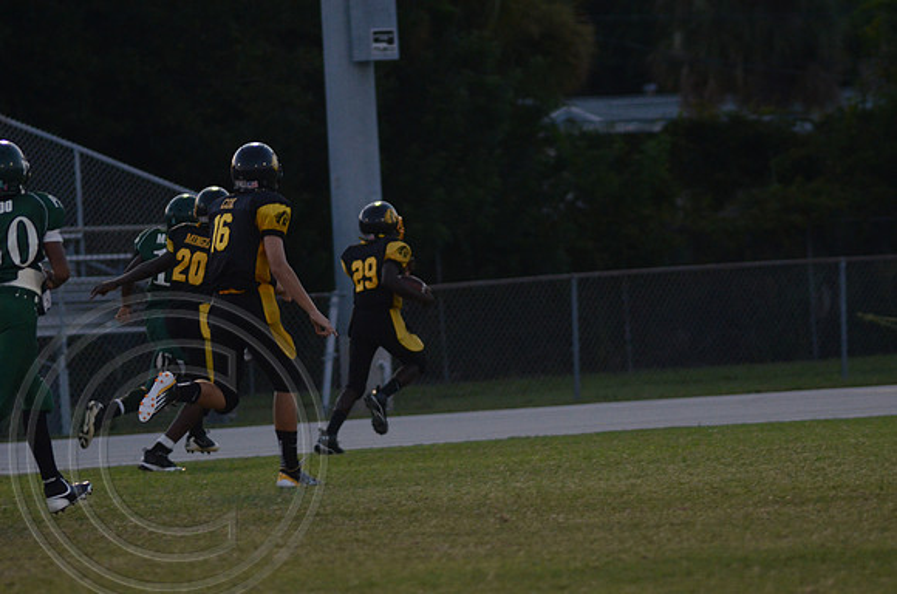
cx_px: 448
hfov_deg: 4.7
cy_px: 297
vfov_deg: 3.1
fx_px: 10815
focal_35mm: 435
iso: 1600
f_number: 5.6
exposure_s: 1/400
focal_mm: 290
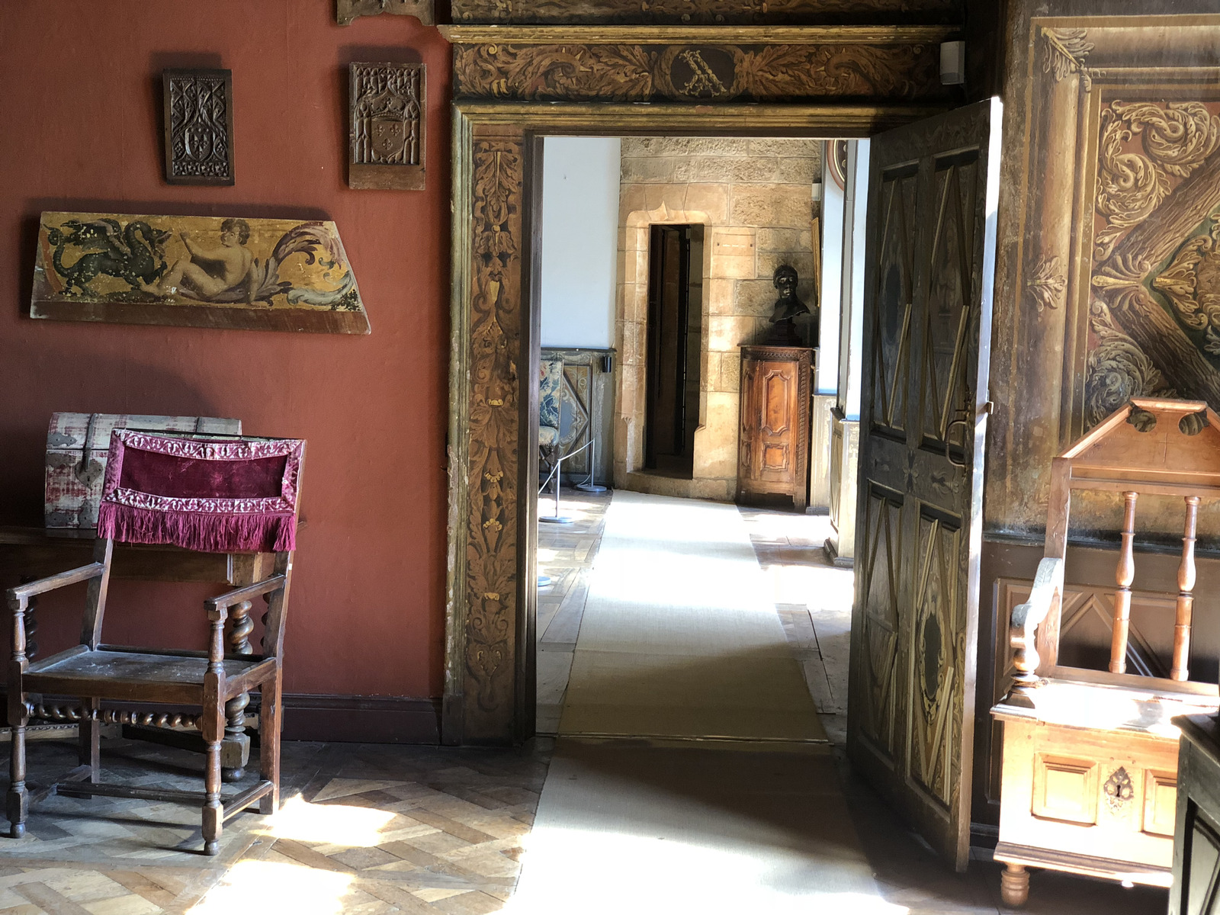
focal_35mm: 52
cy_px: 458
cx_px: 610
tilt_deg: -4.2
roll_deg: -0.4
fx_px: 1833
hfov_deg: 36.8
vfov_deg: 28.0
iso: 125
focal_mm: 6
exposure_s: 1/30
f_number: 2.4
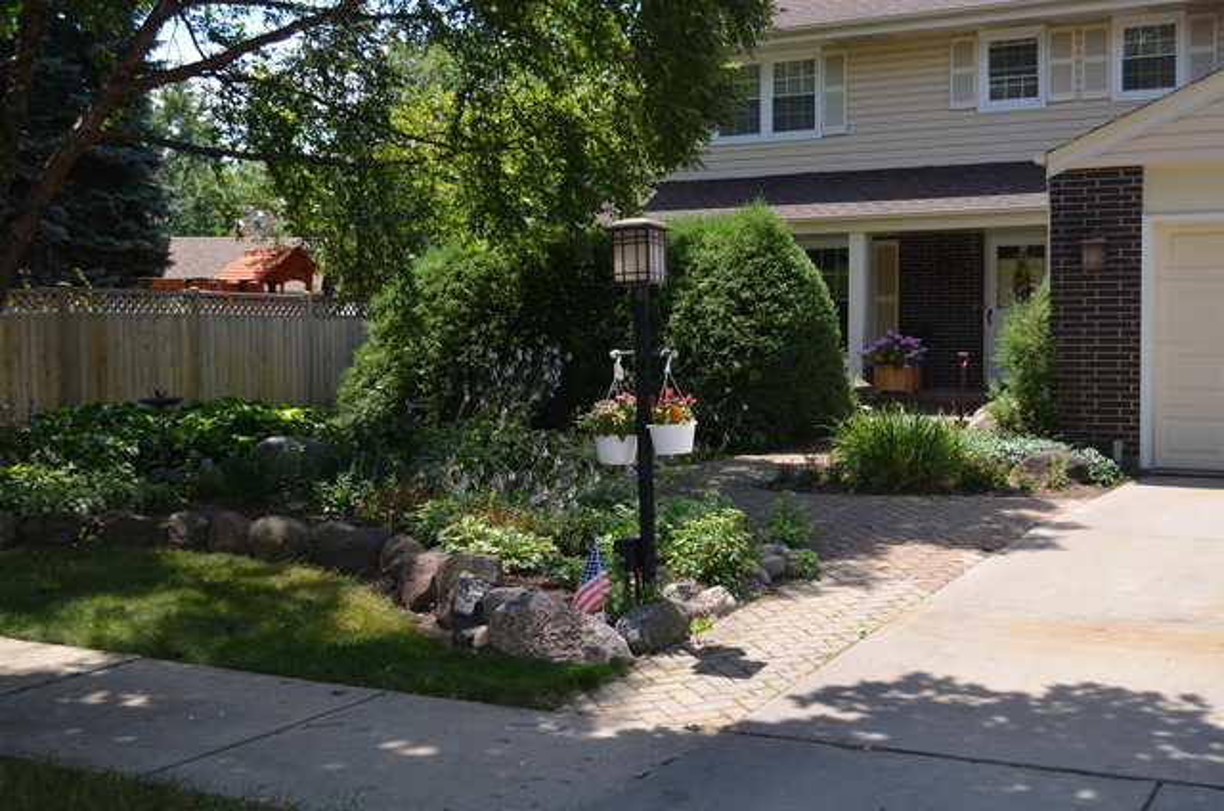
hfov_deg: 45.0
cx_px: 612
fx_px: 1476
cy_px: 406
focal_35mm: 44
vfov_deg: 30.7
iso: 100
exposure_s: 1/250
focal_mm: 29
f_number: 5.6
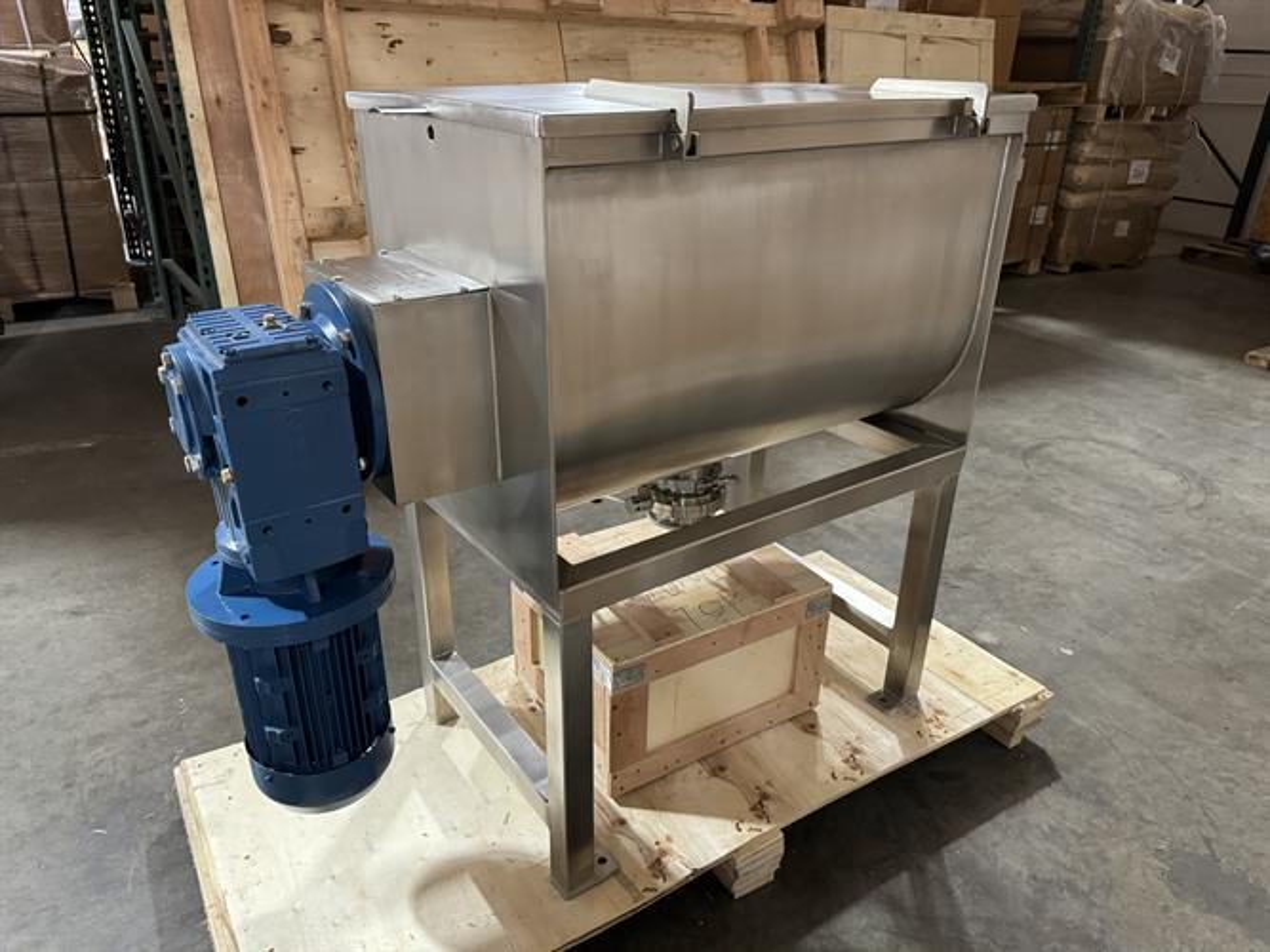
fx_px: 880
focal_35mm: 24
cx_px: 635
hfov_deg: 71.6
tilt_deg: -26.0
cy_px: 476
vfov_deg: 56.8
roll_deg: -2.0
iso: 640
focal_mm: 6.76
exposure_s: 1/60
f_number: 1.78
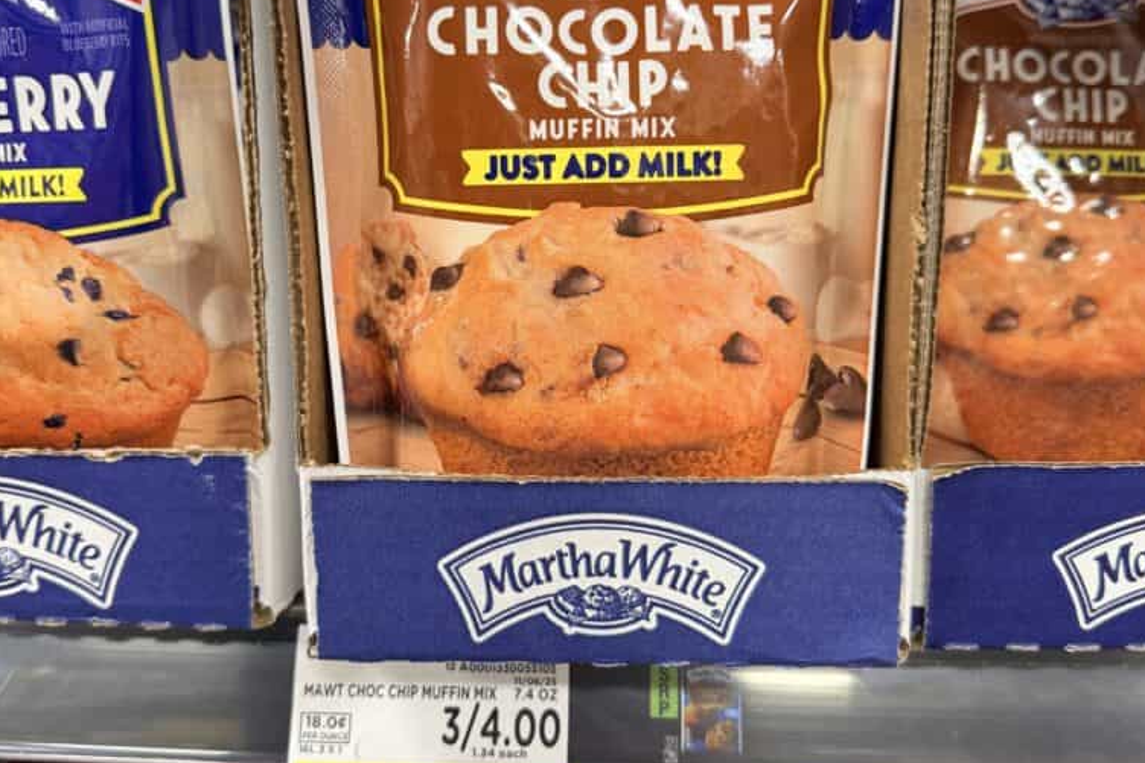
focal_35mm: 34
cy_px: 366
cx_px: 580
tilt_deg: -12.2
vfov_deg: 38.9
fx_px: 1081
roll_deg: -0.1
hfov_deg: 55.8
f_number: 1.78
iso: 160
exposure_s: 1/60
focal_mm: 6.76
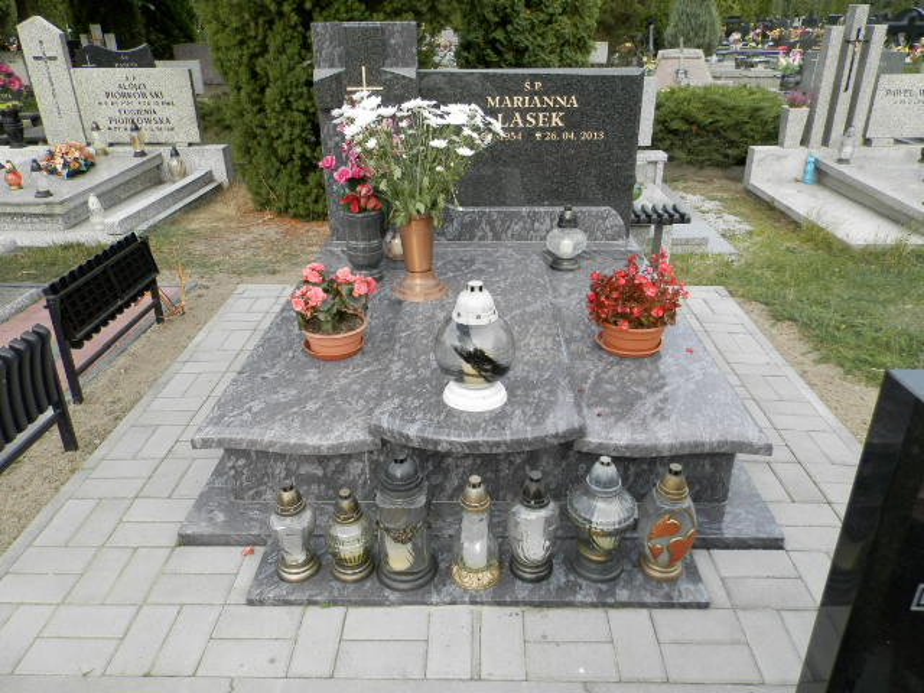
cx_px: 462
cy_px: 346
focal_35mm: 25
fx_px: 667
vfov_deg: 54.9
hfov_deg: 69.4
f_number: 3.1
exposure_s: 1/200
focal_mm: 4.5
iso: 80
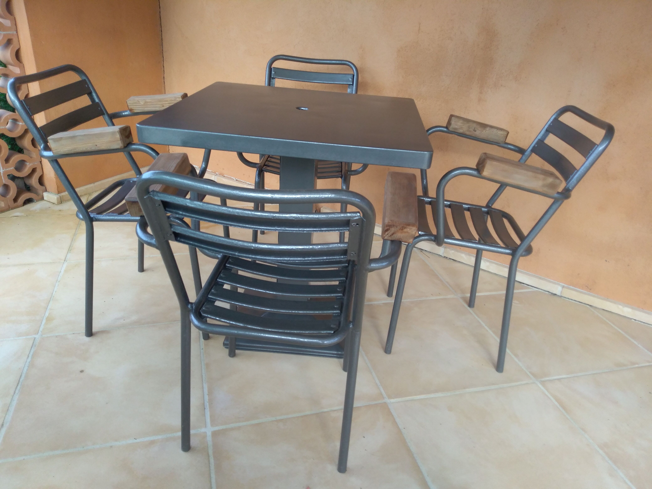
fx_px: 490
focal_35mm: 26
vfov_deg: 53.1
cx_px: 326
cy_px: 244
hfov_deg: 67.3
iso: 191
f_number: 2
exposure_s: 1/100
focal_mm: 3.54
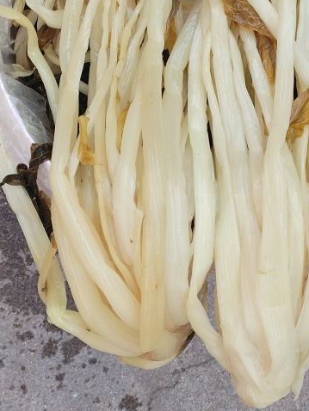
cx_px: 225
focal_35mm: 58
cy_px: 160
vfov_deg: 33.1
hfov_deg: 25.0
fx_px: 690
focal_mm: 4.25
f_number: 1.8
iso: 100
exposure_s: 1/118
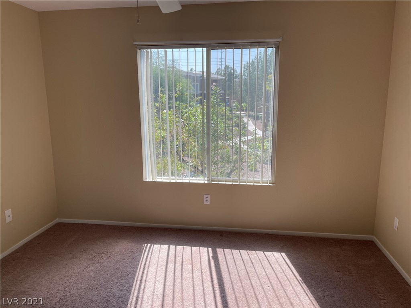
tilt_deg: -9.5
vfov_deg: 53.1
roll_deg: +0.3
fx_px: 309
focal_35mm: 26
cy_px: 154
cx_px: 206
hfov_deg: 67.3
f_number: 1.6
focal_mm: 5.1
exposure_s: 1/945
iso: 32
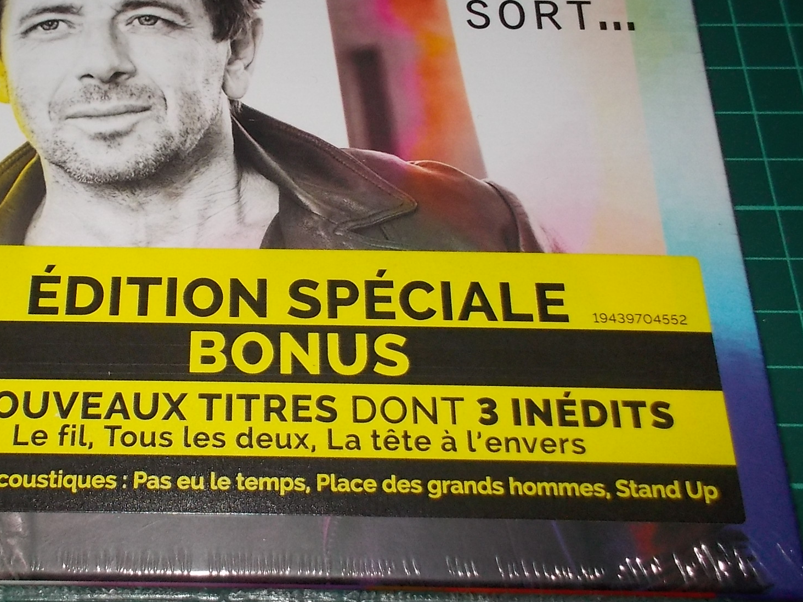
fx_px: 1044
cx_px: 244
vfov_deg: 32.2
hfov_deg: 41.3
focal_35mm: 45
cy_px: 272
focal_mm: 4.1
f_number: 3.3
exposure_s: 1/30
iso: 200
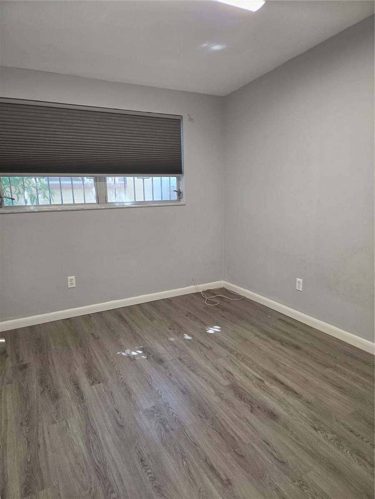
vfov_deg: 73.9
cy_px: 250
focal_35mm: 23
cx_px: 188
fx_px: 332
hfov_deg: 58.9
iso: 160
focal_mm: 5.4
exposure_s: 1/120
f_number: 1.8
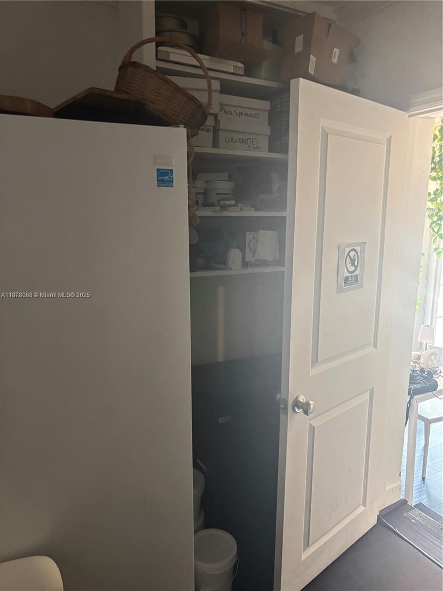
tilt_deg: -9.7
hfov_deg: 53.1
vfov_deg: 67.3
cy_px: 296
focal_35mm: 26
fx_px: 444
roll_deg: -0.1
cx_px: 222
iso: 400
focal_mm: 5.96
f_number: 1.6
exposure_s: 1/60
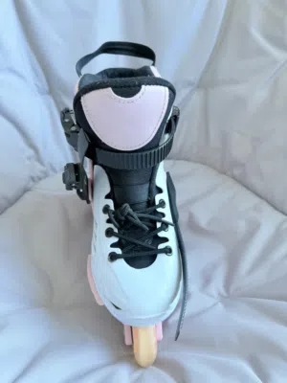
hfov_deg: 56.8
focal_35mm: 24
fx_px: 265
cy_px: 192
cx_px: 144
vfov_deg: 71.6
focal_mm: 6.76
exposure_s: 1/120
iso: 200
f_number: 1.78
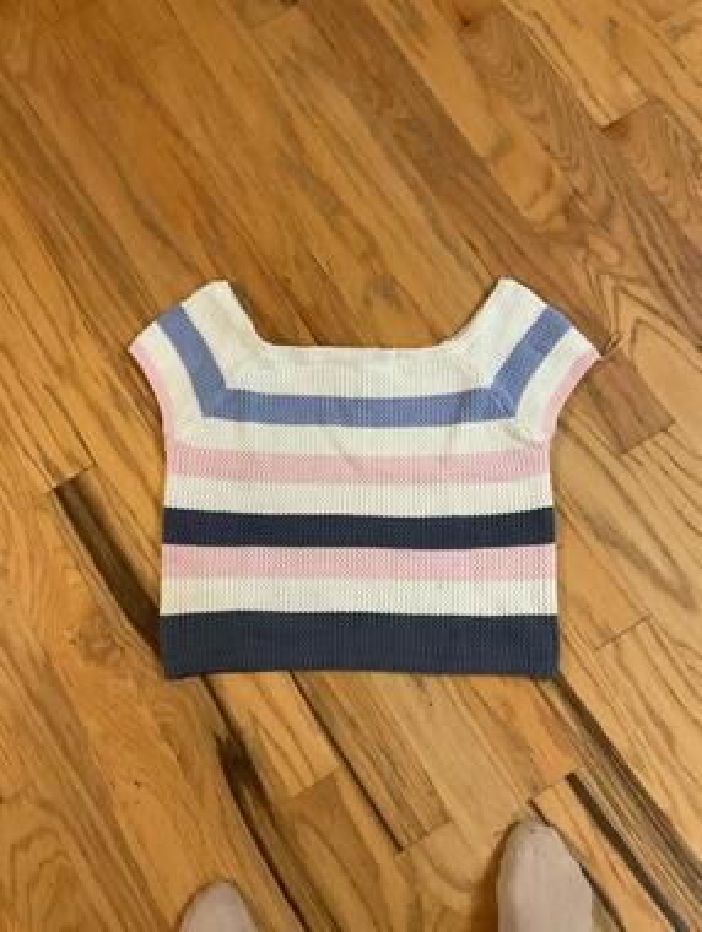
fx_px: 782
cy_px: 466
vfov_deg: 61.6
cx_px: 351
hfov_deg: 48.3
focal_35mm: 29
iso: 250
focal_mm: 3
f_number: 1.8
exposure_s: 1/60
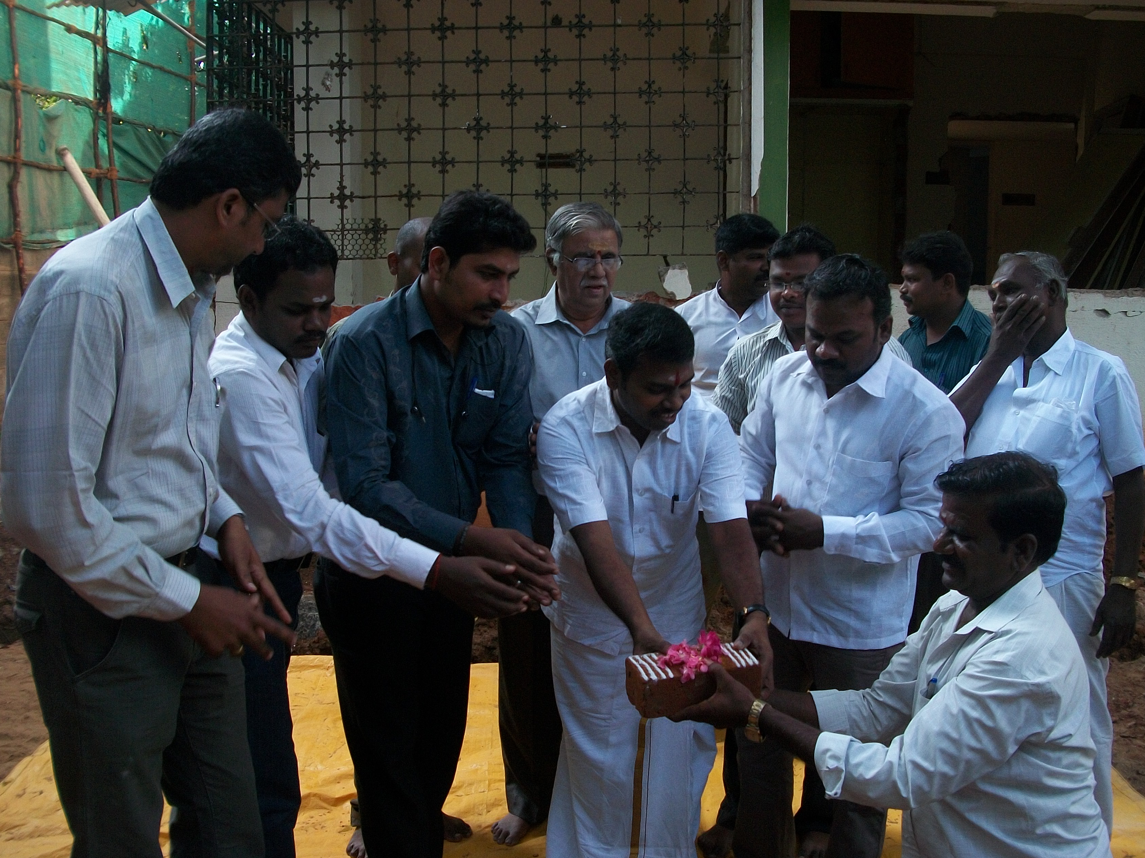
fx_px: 1092
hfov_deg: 55.4
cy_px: 426
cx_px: 574
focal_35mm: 33
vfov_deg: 42.9
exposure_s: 1/125
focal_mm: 5.7
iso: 80
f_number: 2.9
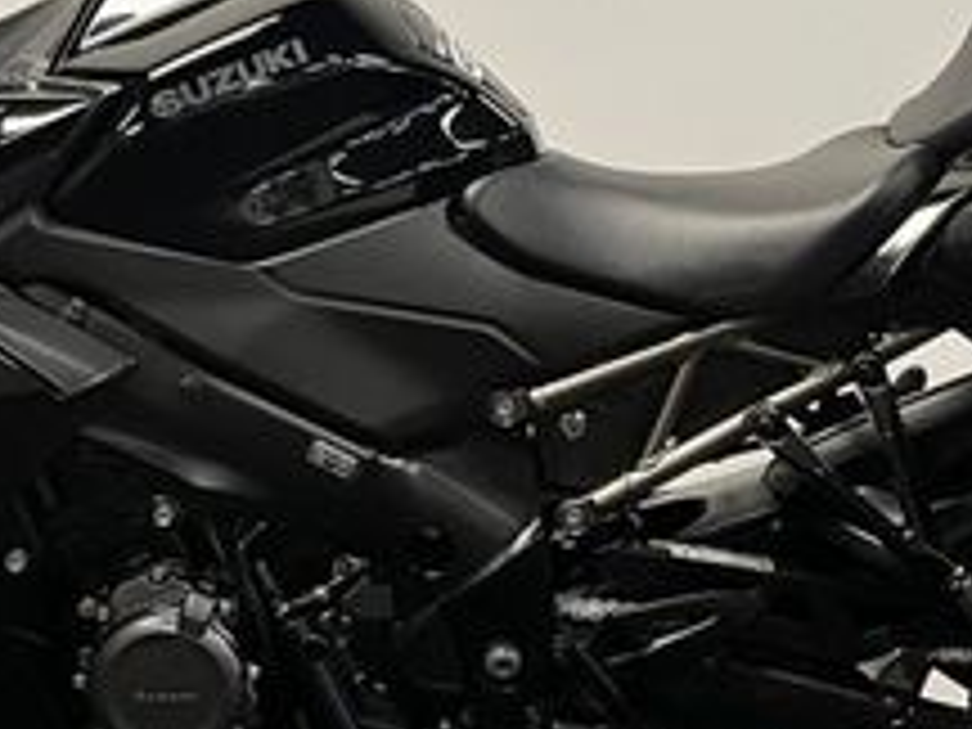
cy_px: 261
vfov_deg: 19.1
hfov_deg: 25.3
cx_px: 360
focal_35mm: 77
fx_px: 2162
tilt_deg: -2.1
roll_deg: -1.1
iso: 80
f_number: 1.6
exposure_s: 1/50
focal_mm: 5.1
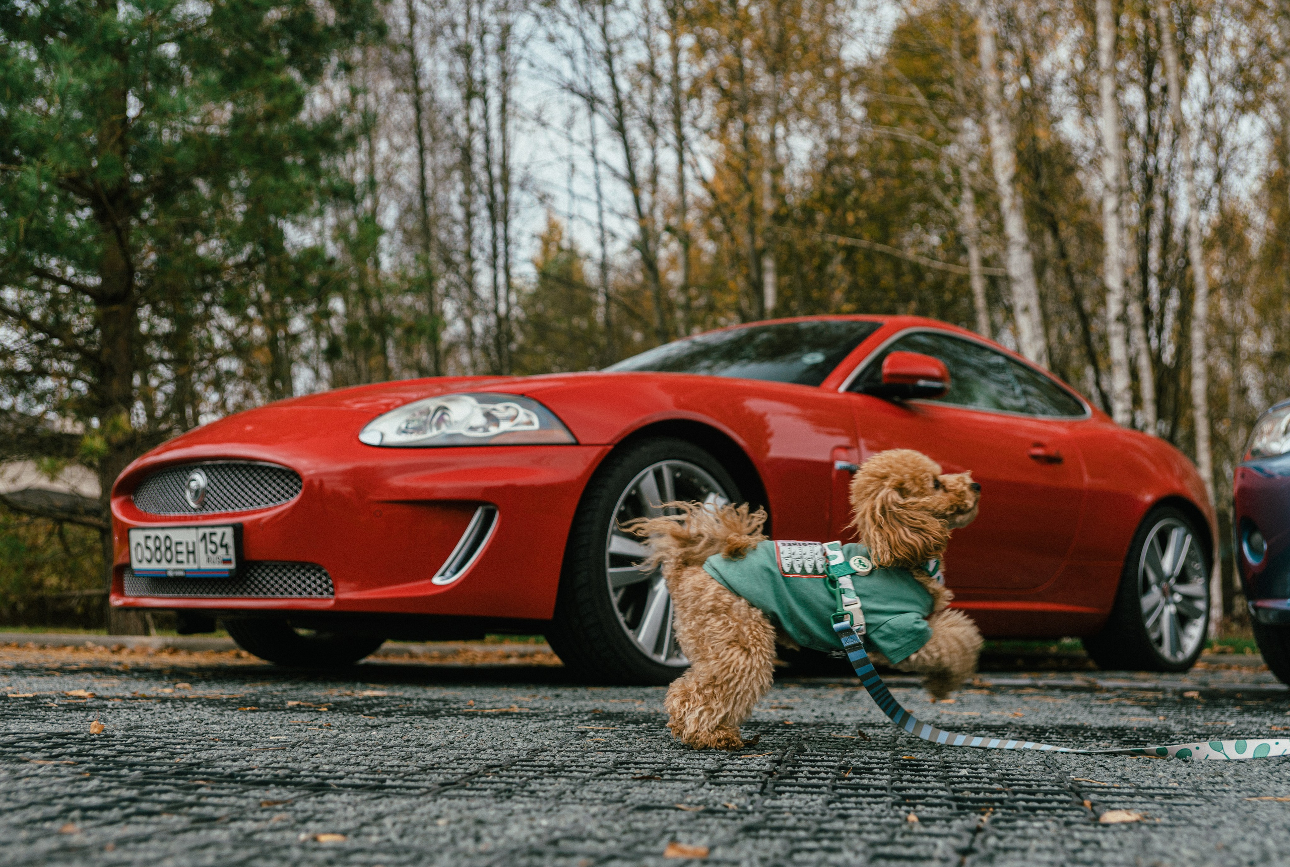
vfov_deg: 29.6
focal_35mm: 46
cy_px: 432
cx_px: 663
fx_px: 1640
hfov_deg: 42.9
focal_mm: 40
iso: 100
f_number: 3.2
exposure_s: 1/250
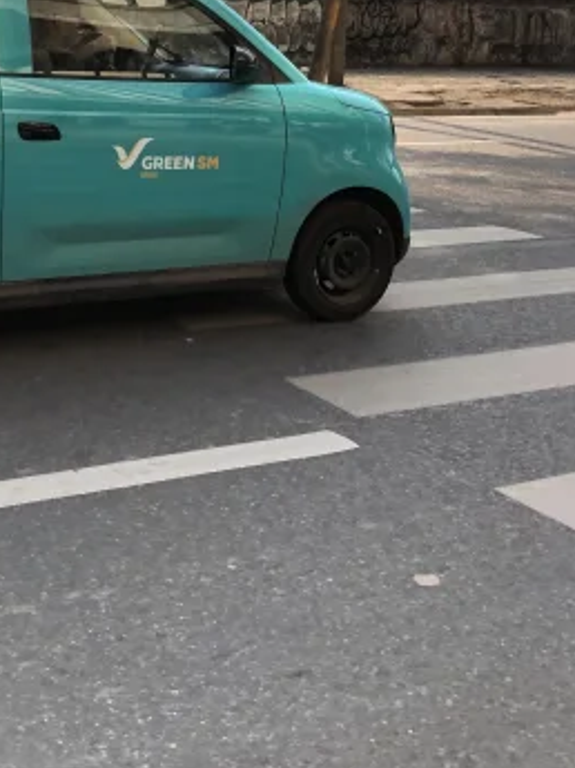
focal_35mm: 52
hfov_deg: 27.2
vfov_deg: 35.6
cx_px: 76
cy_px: 151
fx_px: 1154
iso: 20
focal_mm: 4
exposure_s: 1/747
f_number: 1.8
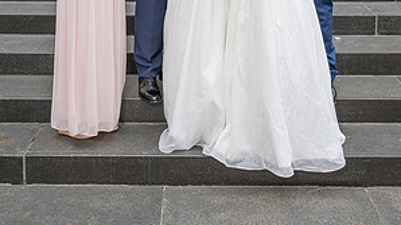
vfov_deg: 19.3
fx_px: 606
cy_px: -71
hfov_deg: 36.6
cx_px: 188
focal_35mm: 57
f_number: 5.6
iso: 200
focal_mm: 24
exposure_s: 1/200
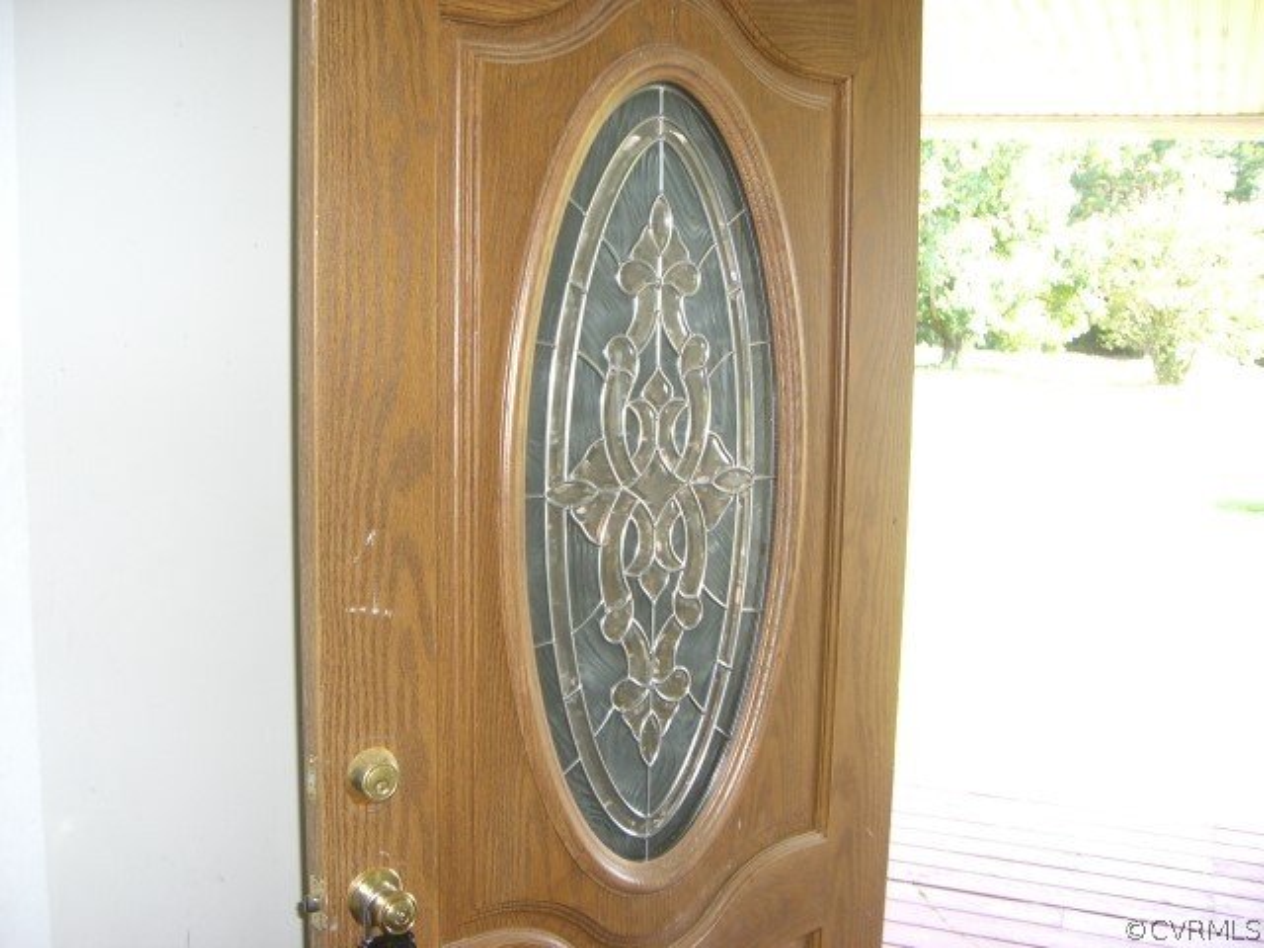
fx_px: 1388
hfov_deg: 49.0
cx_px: 632
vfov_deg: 37.7
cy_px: 474
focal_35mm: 38
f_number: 2.7
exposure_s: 1/60
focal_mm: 6.2
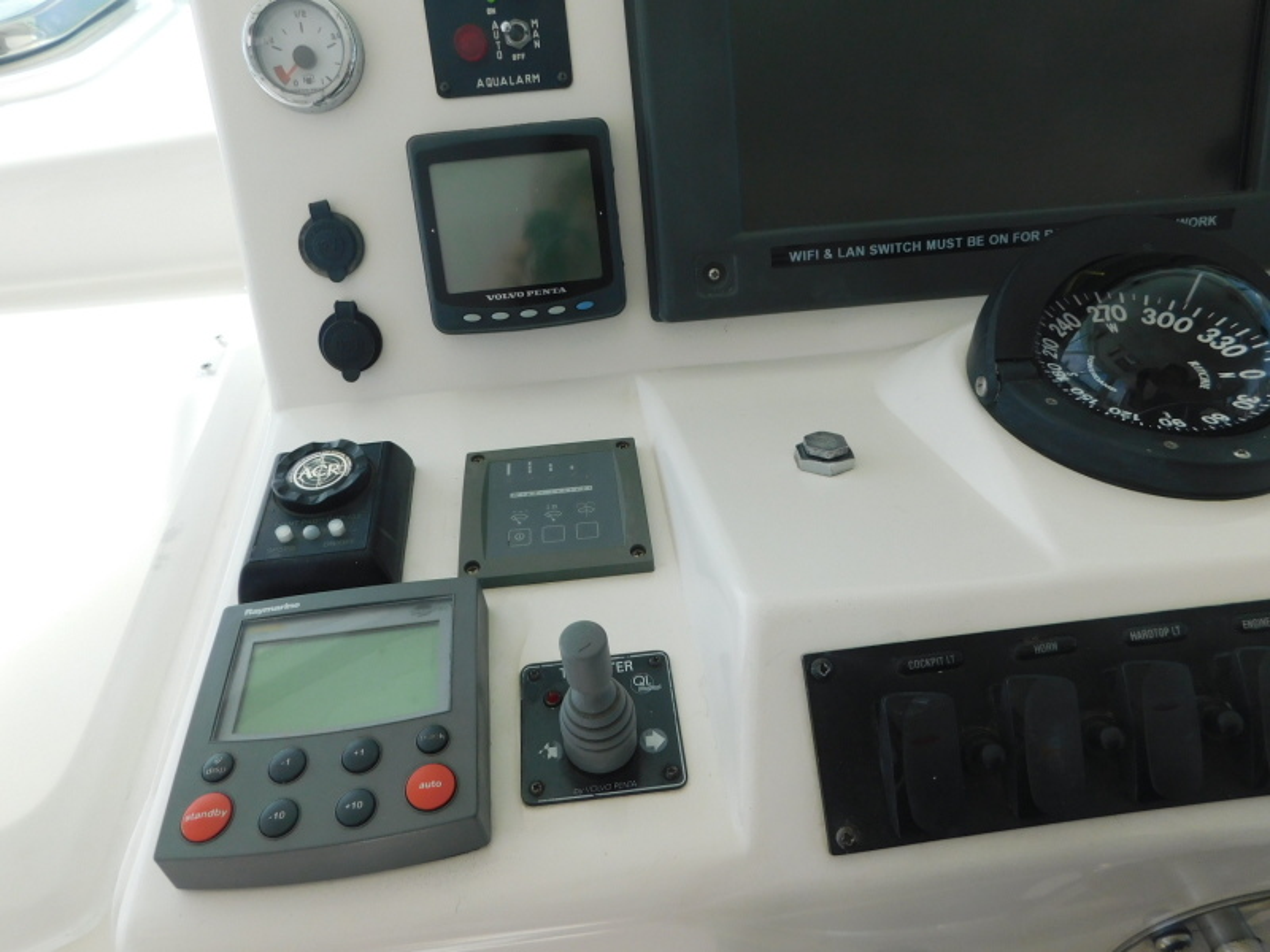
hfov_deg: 73.9
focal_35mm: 23
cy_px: 476
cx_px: 635
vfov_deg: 58.9
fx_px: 844
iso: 125
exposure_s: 1/800
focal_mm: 4
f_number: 3
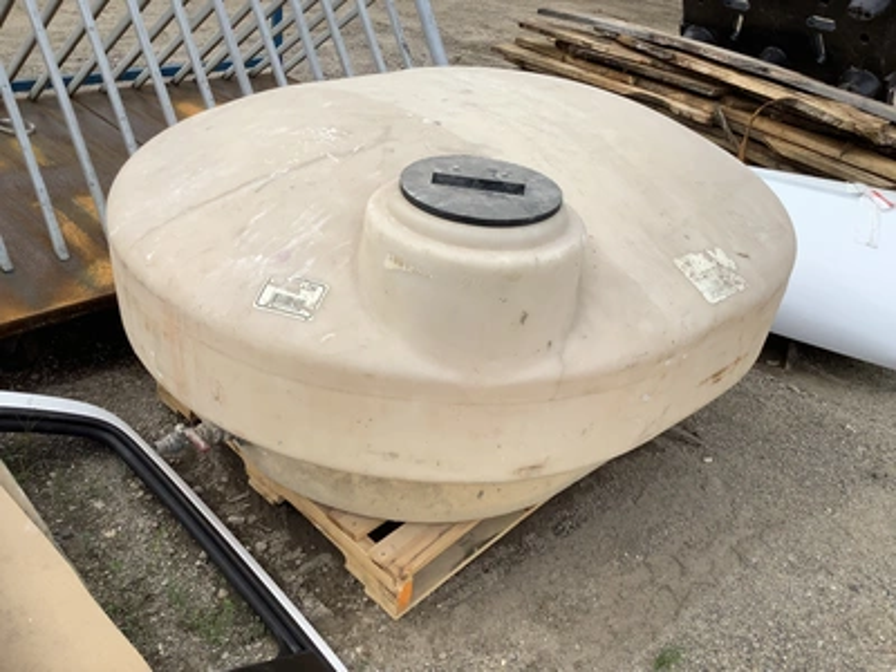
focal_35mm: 31
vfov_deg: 45.4
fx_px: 802
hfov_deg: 58.4
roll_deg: -7.9
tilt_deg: -32.3
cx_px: 448
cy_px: 336
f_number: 2.4
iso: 25
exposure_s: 1/831
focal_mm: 3.3
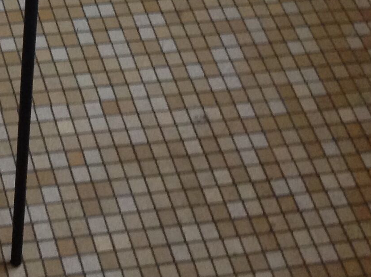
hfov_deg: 16.9
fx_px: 1167
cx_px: -124
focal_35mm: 109
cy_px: -116
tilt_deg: -45.7
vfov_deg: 13.0
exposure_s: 1/15
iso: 200
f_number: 2.4
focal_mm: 4.28
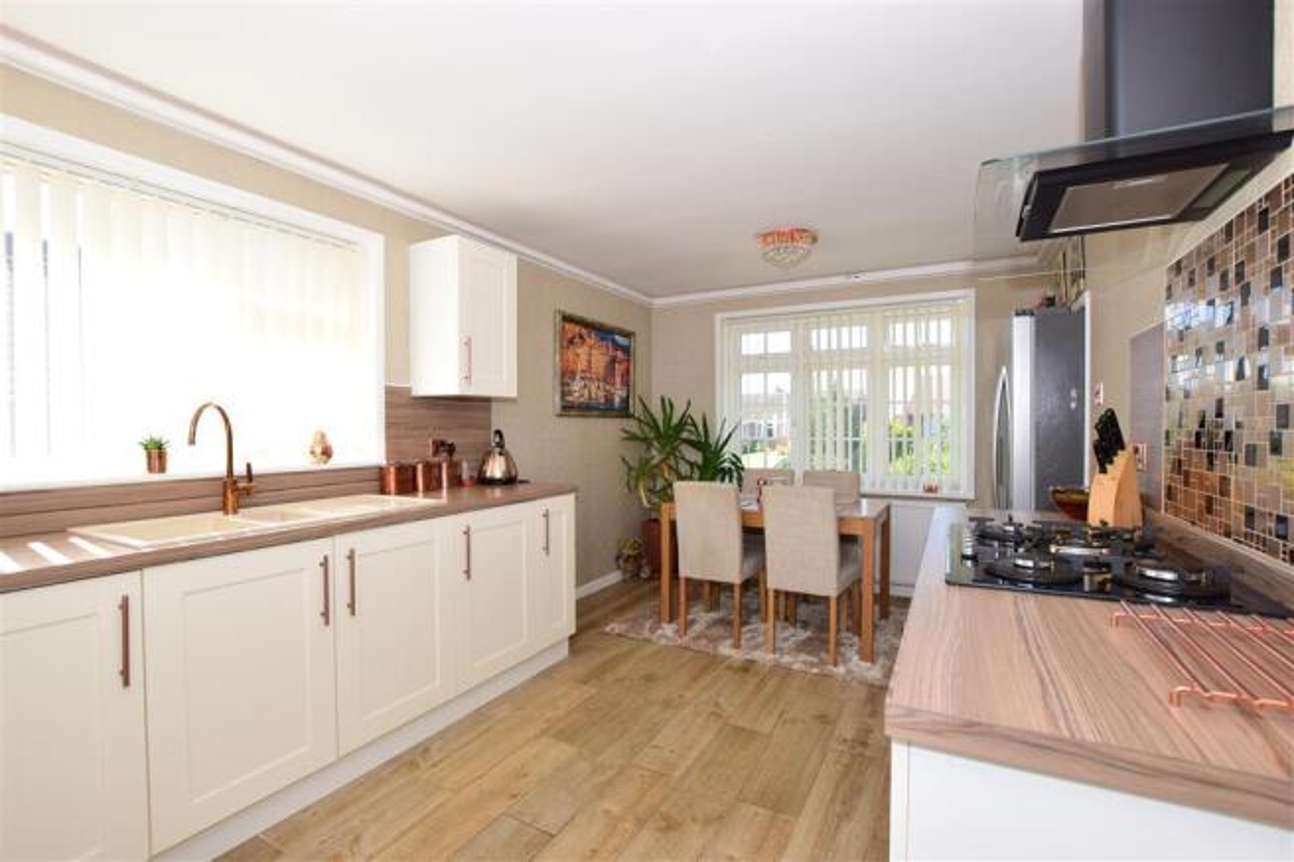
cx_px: 647
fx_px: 539
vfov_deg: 77.3
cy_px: 431
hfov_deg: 100.4
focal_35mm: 15
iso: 400
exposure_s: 1/200
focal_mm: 10
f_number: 7.1
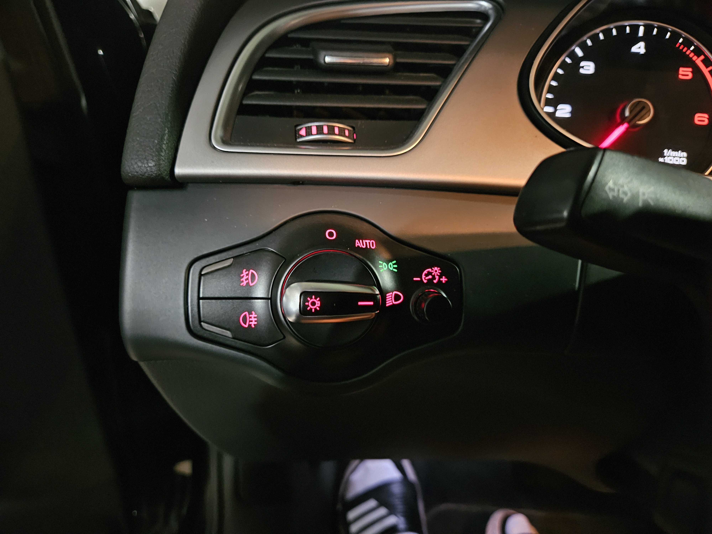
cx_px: 356
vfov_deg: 58.9
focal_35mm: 23
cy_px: 267
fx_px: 473
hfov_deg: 73.9
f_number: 1.8
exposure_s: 1/15
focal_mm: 5.4
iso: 1250
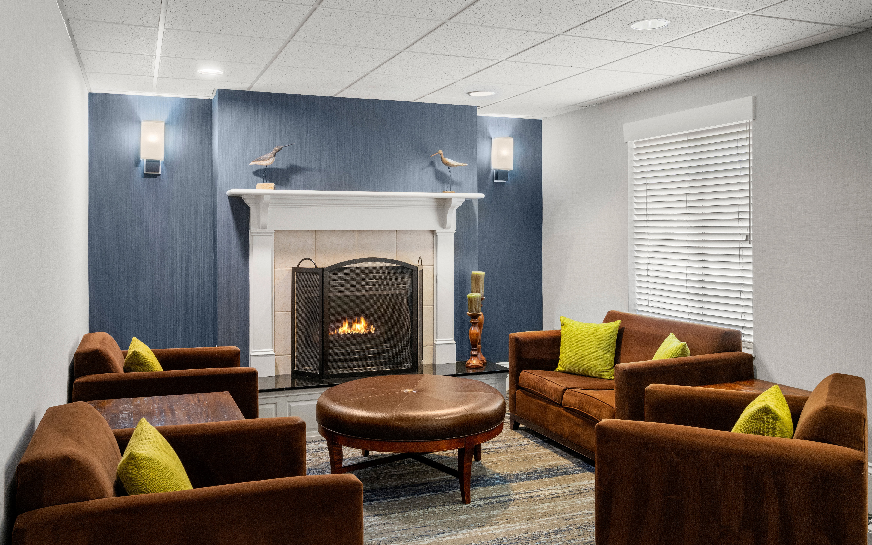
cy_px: 252
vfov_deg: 40.6
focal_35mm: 31
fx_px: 737
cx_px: 437
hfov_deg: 61.2
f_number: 10
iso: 250
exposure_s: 1/2.5
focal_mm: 30
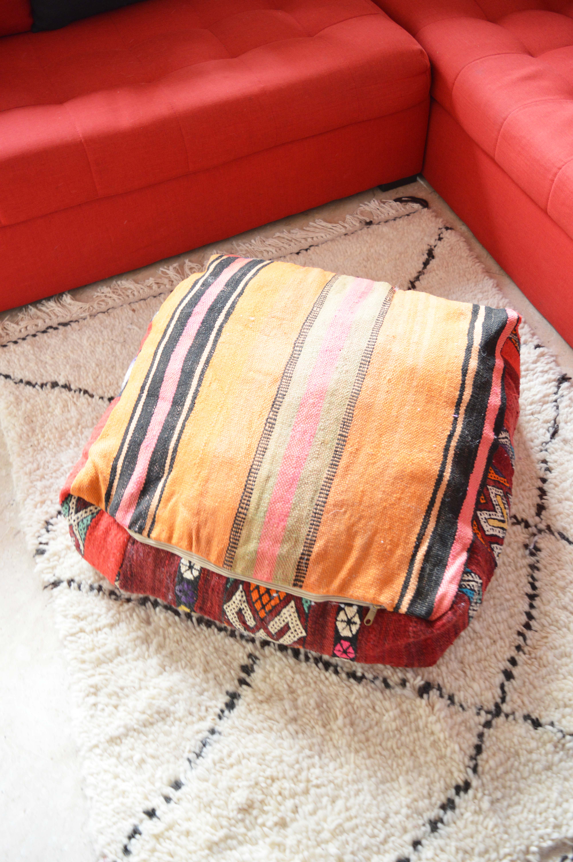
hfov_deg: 43.5
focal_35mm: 30
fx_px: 718
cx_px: 286
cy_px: 431
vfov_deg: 62.0
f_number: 3.8
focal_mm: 20
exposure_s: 1/15
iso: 640
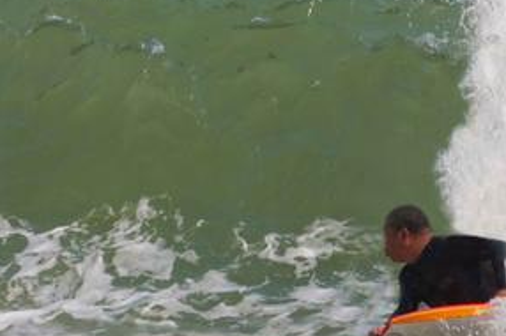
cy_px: 225
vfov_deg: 2.6
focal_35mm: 520
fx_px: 7300
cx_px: 455
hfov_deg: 4.0
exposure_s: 1/800
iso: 100
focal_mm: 180
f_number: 7.1
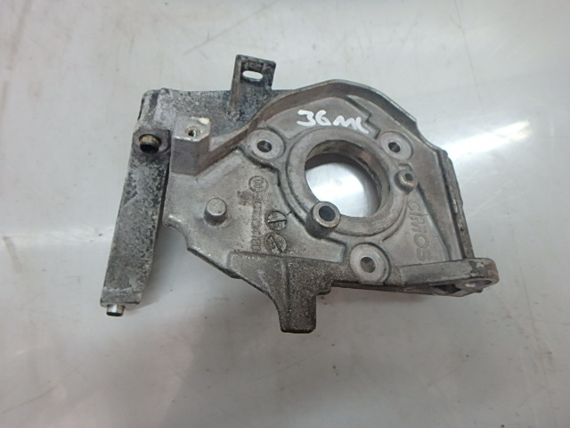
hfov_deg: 79.0
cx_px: 285
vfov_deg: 63.4
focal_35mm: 21
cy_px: 214
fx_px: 346
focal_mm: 3.7
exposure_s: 1/40
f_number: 3.5
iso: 200
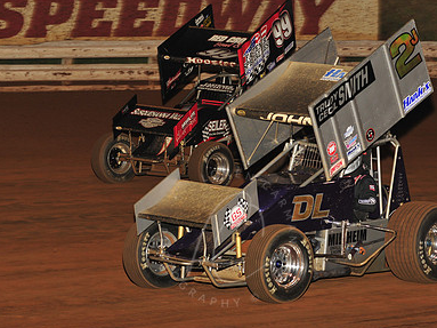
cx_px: 227
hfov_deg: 12.1
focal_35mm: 163
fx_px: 2057
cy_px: 133
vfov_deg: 9.1
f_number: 6.3
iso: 1000
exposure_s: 1/320
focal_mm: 112
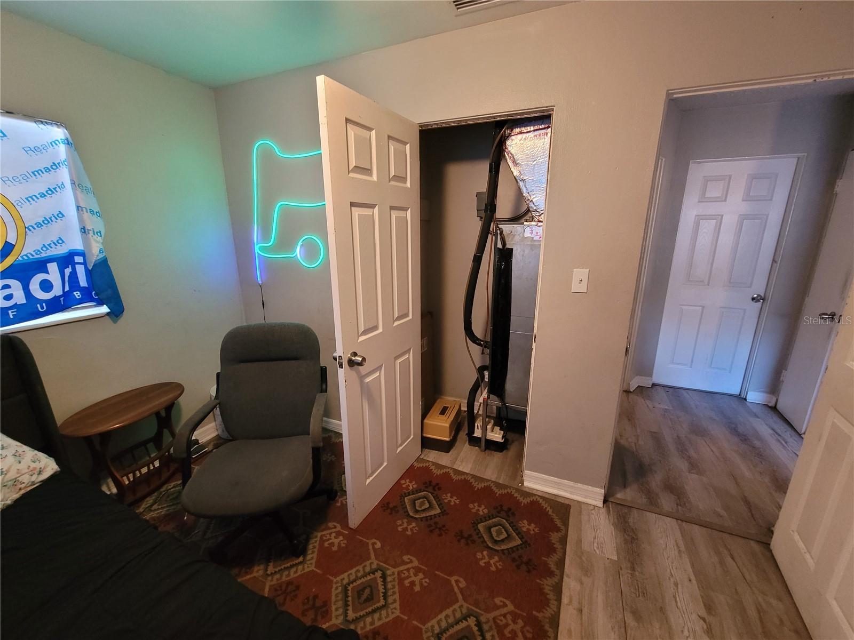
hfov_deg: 106.2
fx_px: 321
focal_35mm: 13
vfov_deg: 89.9
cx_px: 427
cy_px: 320
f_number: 2.2
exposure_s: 1/30
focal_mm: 2.2
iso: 640
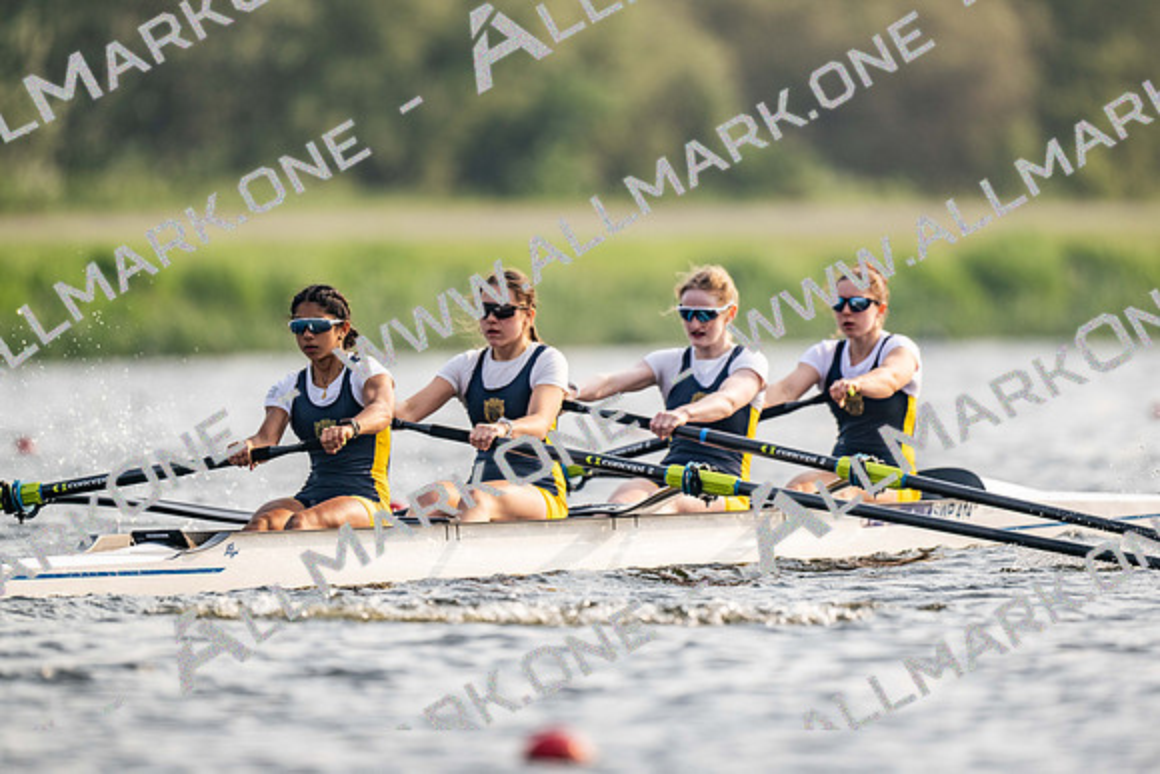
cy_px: 387
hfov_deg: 3.4
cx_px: 580
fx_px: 19337
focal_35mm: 600
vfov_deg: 2.3
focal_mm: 600
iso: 320
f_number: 4
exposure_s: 1/2500
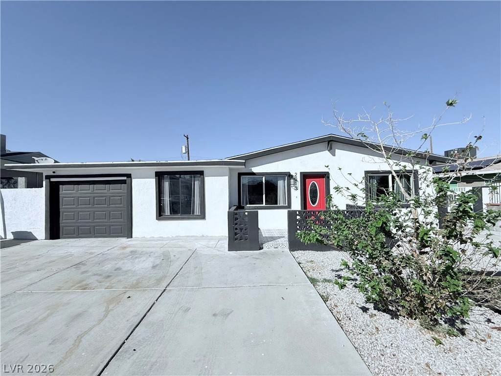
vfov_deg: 85.7
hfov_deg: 102.1
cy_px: 188
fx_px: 203
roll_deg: +1.7
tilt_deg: +1.5
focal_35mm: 14
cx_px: 250
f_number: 2.2
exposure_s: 1/5155
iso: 50
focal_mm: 2.22
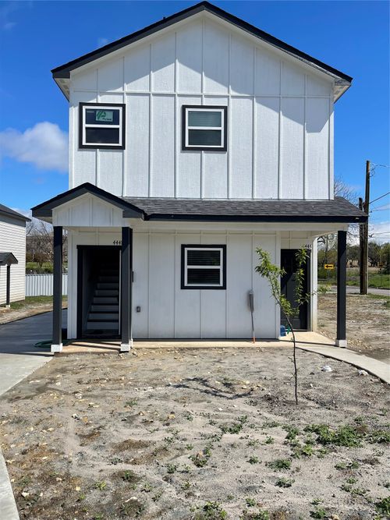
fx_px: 376
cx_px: 195
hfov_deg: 54.9
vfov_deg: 69.4
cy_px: 260
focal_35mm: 25
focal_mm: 5.1
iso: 32
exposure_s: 1/5618
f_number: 1.6
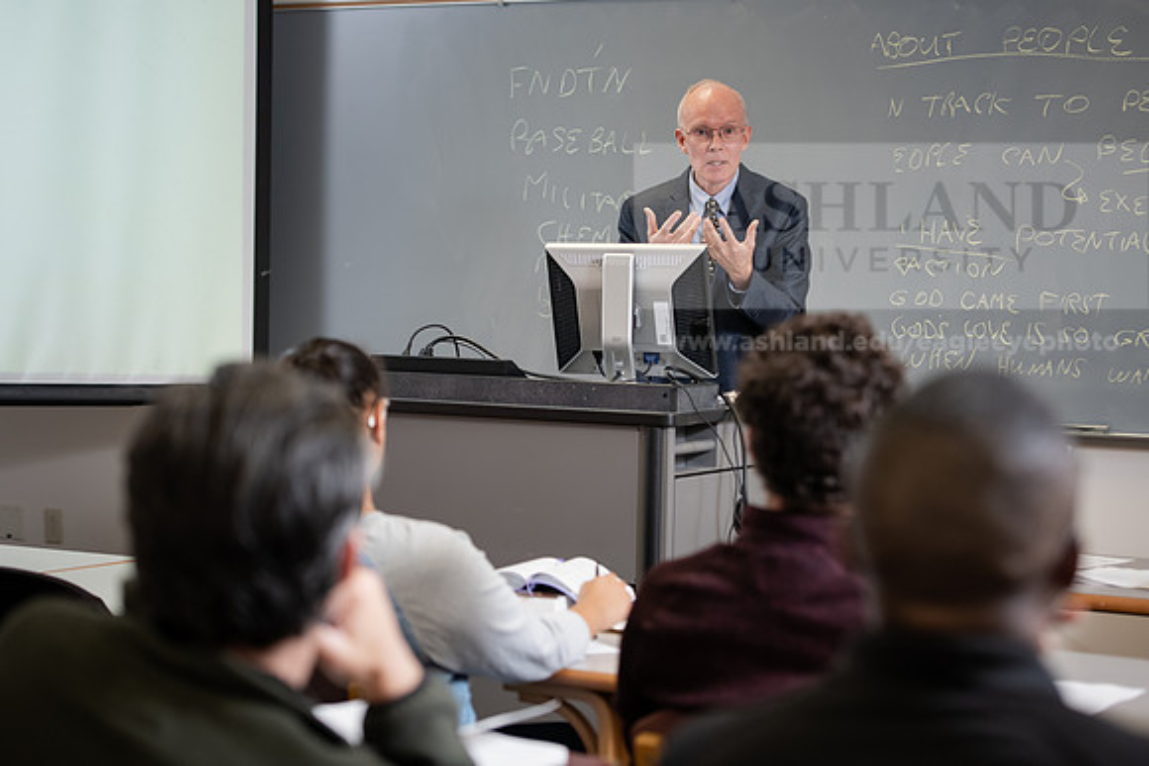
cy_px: 383
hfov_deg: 24.8
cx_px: 574
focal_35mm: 82
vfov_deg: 16.7
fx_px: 2618
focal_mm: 82
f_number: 3.5
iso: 800
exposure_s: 1/200
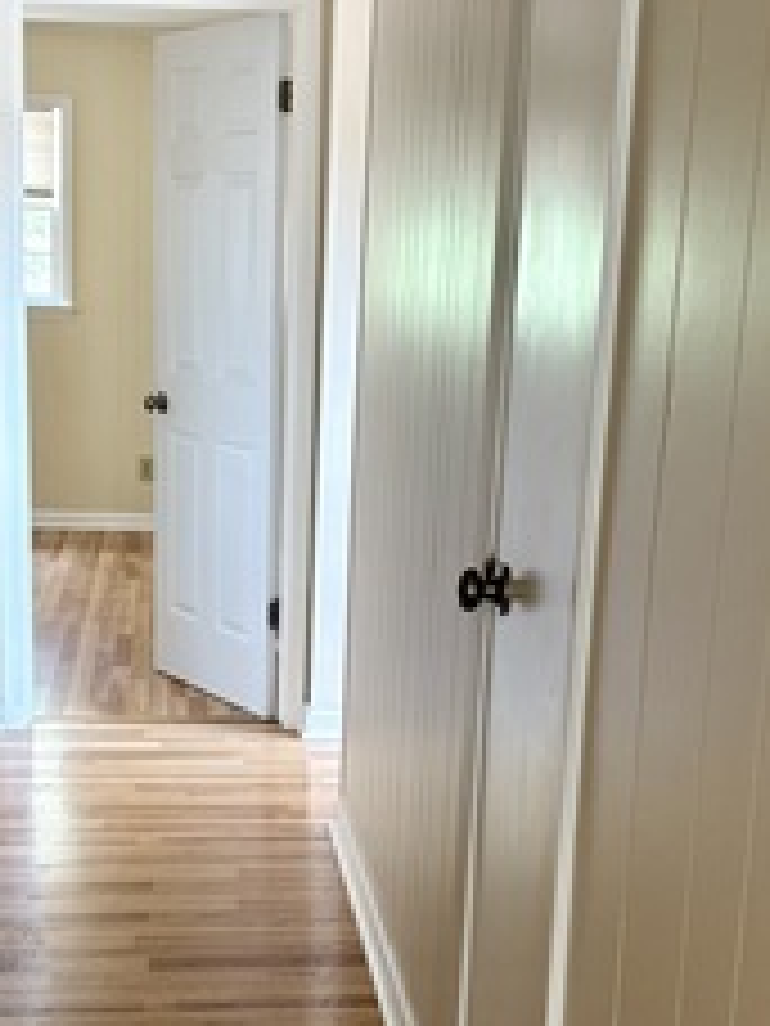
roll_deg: -1.3
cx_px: 331
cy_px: 684
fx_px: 1691
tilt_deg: -12.3
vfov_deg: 33.5
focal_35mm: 57
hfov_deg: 25.6
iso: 200
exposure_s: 1/60
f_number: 1.6
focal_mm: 5.96
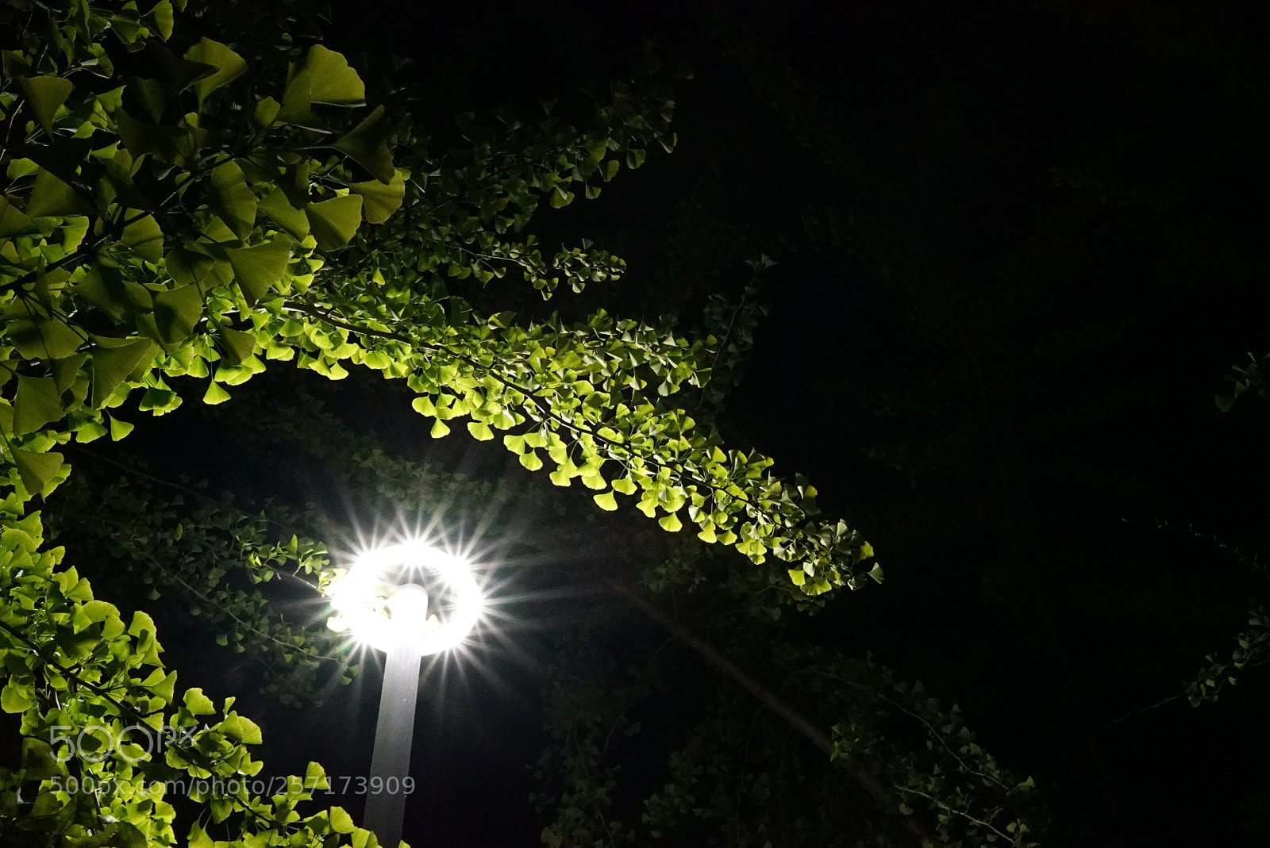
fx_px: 1235
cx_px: 635
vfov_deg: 37.9
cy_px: 424
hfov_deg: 54.4
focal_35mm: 35
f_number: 18
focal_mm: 35
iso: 25600
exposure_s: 1/60
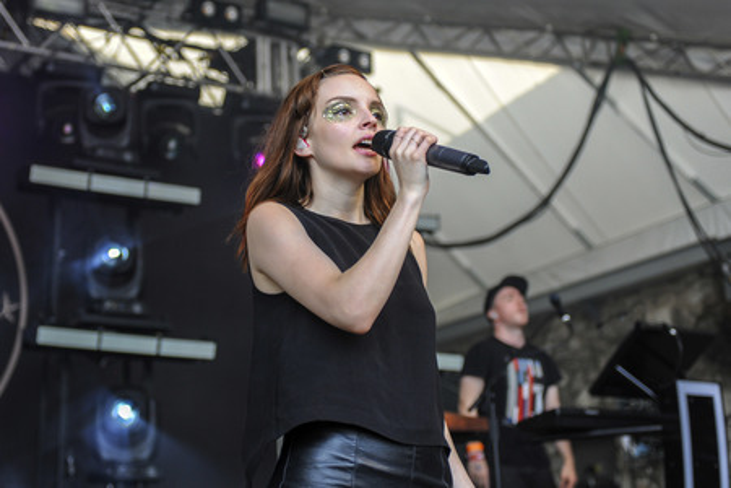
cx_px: 366
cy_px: 244
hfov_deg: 39.6
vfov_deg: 27.0
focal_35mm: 50
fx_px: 1015
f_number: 2.8
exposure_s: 1/1000
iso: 1000
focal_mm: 50
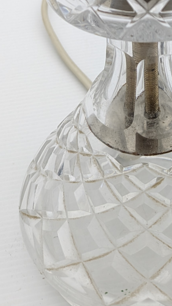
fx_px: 551
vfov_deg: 26.5
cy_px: -86
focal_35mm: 68
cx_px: 160
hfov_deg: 17.4
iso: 51
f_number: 1.7
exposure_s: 1/147
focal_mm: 4.53
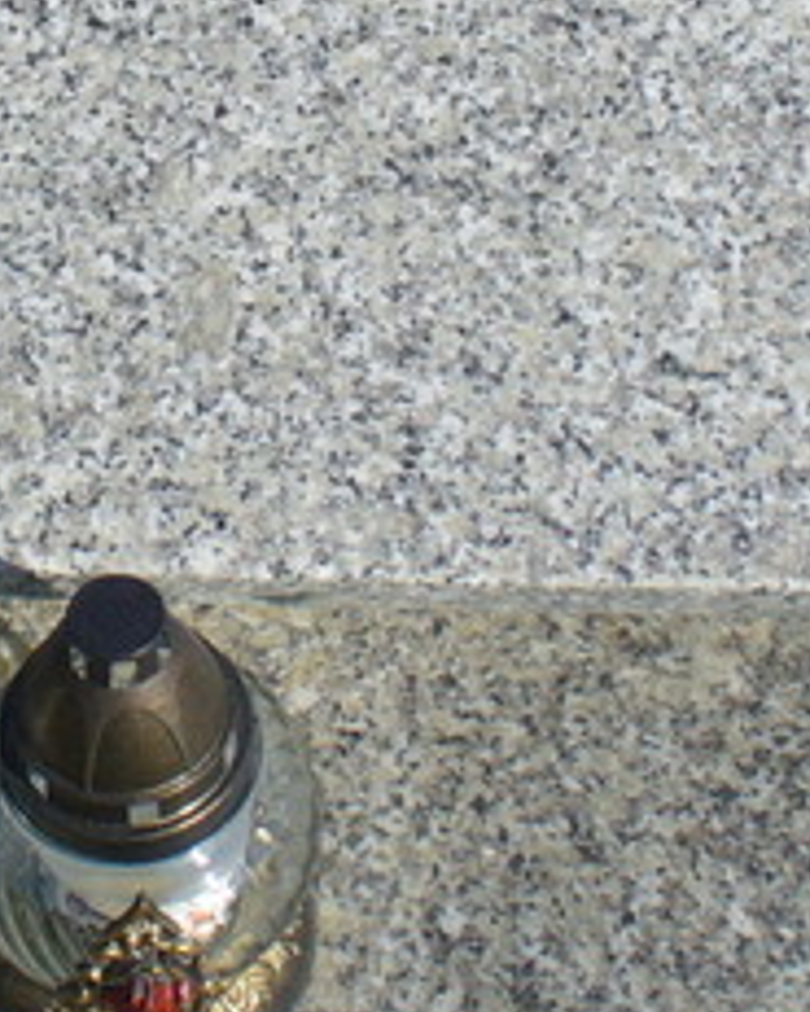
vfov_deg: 15.2
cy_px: 145
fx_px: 3743
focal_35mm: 125
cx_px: 153
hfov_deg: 12.3
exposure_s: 1/400
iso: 80
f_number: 5.6
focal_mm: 6.1
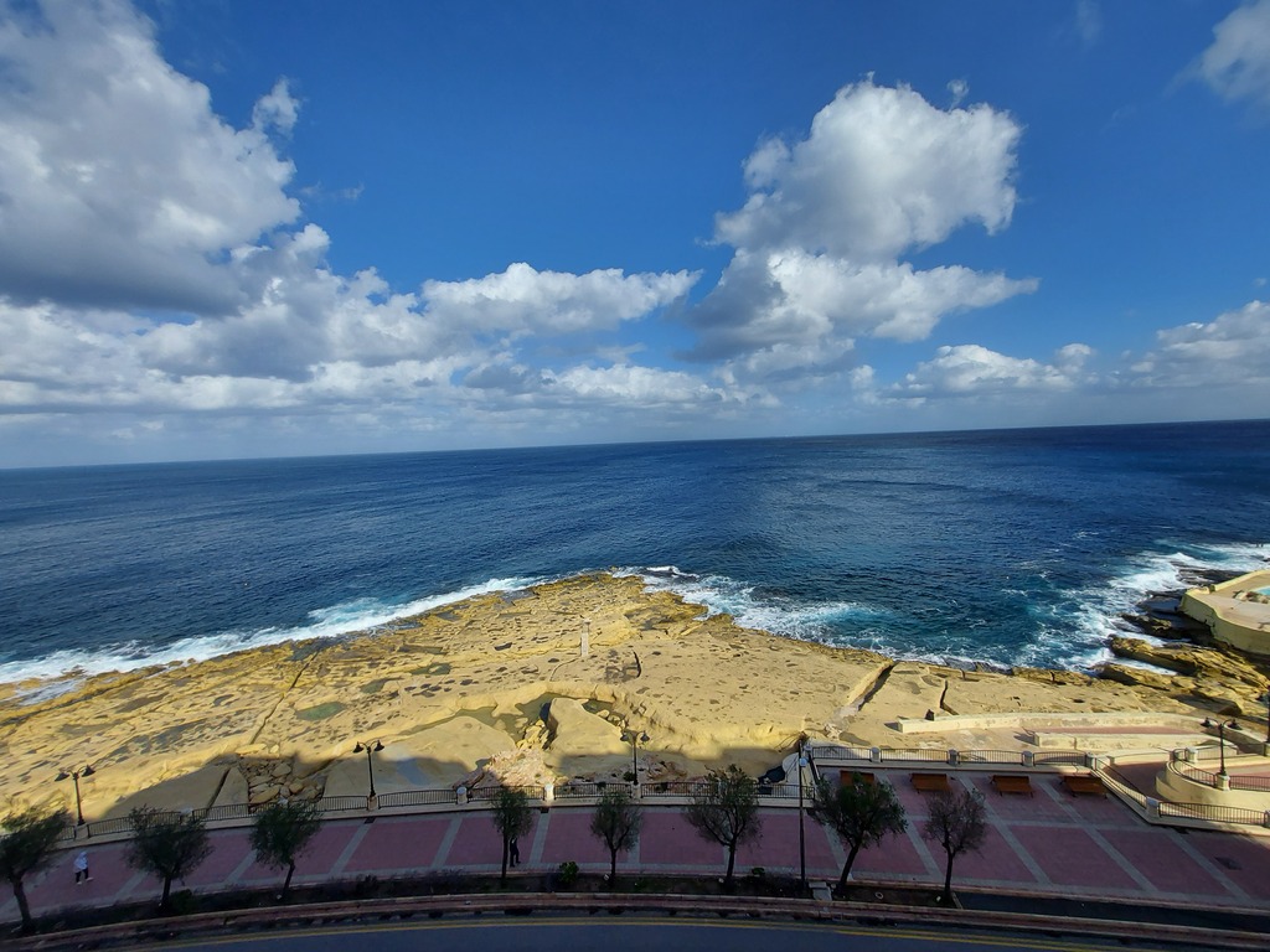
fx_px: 477
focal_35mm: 13
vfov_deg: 89.9
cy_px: 476
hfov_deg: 106.2
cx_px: 635
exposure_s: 1/2845
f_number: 2.2
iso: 50
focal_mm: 1.74
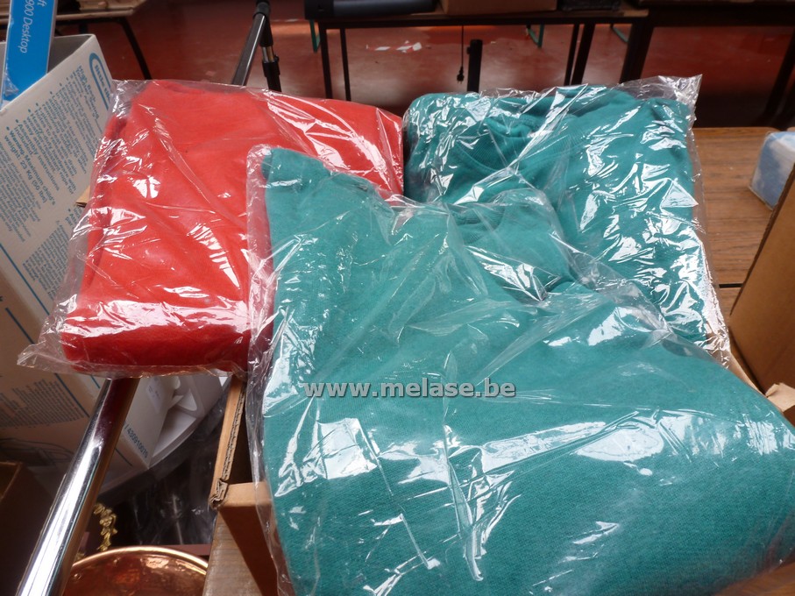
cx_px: 398
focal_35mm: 24
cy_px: 298
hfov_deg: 71.6
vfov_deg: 56.8
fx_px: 551
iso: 100
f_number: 3.3
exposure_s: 1/60
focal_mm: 4.3
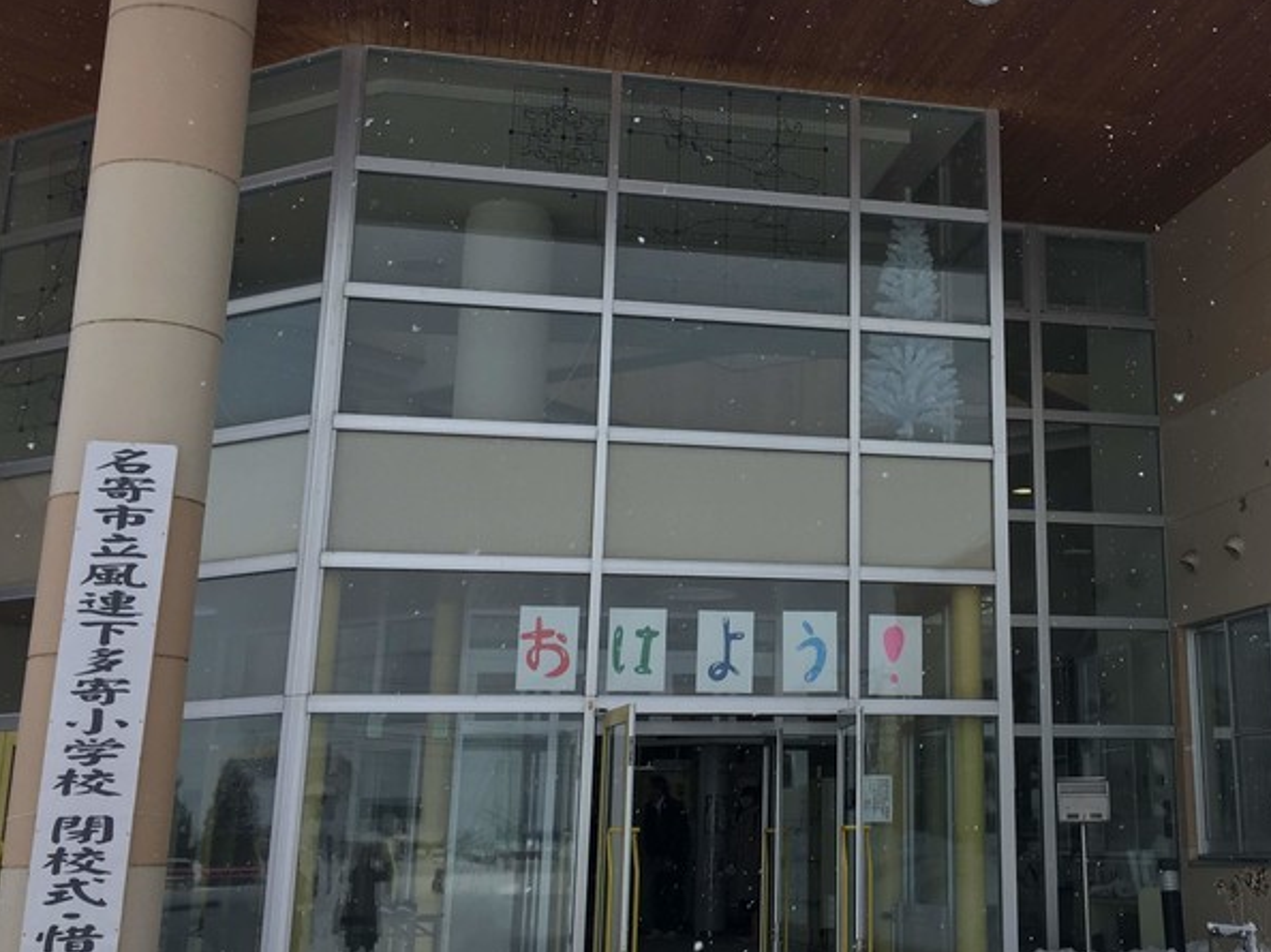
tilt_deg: +16.5
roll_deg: -0.1
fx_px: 1835
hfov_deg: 37.5
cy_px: 312
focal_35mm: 50
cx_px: 920
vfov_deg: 28.9
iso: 25
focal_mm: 4.15
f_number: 2.2
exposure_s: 1/1538
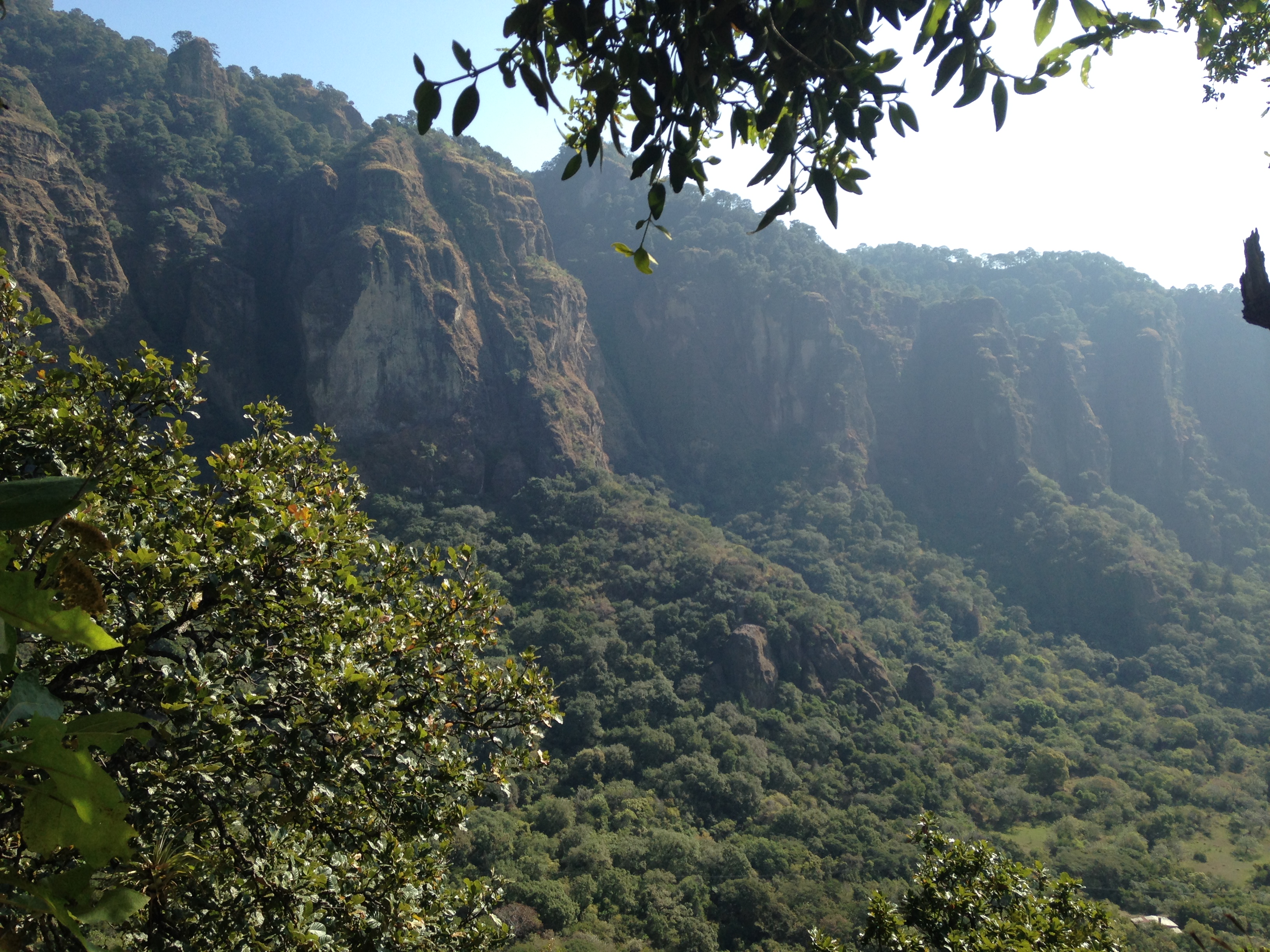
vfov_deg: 42.9
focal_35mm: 33
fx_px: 1211
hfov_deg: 55.4
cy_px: 476
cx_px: 635
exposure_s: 1/889
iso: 50
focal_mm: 4.12
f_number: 2.4
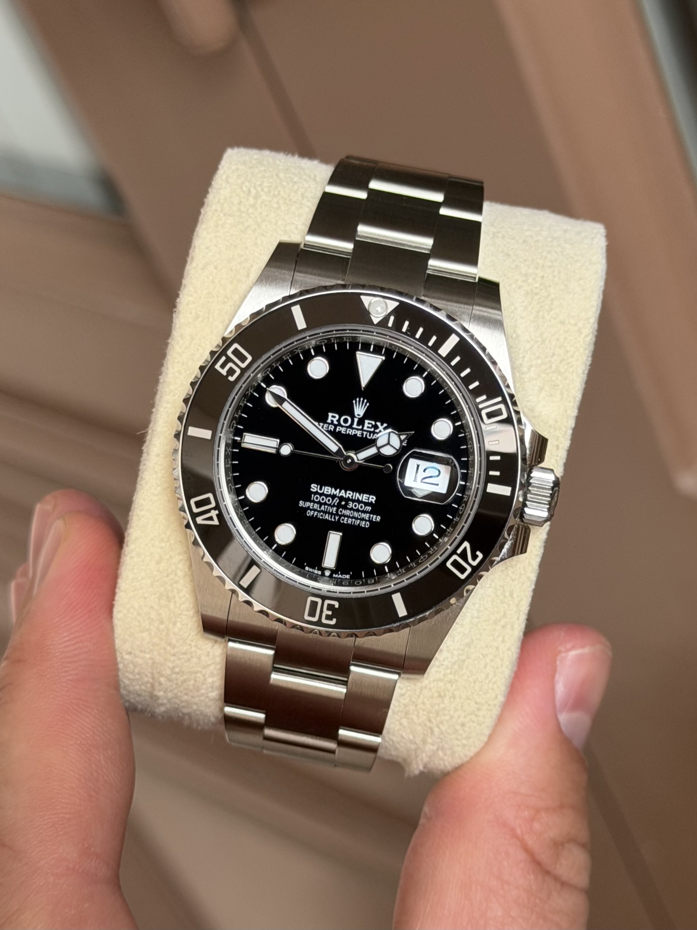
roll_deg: -0.8
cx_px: 348
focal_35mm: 48
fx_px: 1289
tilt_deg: -39.9
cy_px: 465
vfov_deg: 39.7
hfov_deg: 30.3
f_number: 1.78
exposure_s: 1/124
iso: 80
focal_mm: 6.76
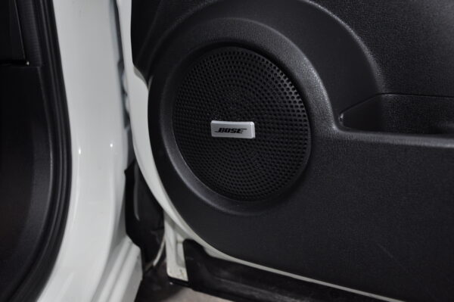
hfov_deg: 49.6
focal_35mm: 39
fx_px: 491
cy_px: 151
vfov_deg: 34.2
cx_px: 227
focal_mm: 26
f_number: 4
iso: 450
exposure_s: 1/60
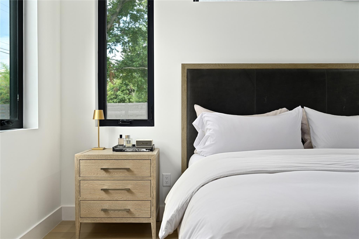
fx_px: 299
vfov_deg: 43.5
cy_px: 120
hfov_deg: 62.0
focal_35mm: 30
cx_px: 180
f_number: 8
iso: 800
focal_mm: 30
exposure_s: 1/25
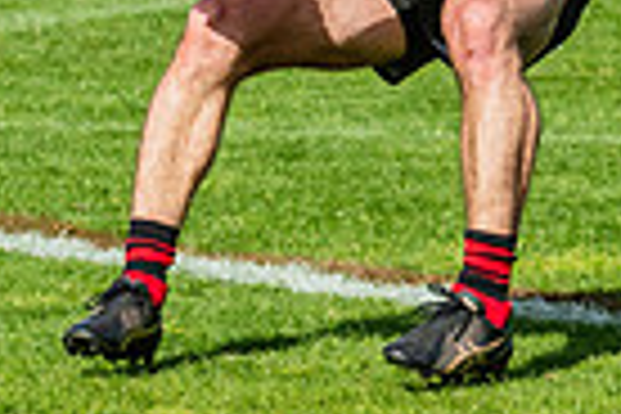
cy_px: -196
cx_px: 291
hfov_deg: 2.9
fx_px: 12471
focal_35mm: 723
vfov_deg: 1.9
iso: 800
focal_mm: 170
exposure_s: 1/1600
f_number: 10
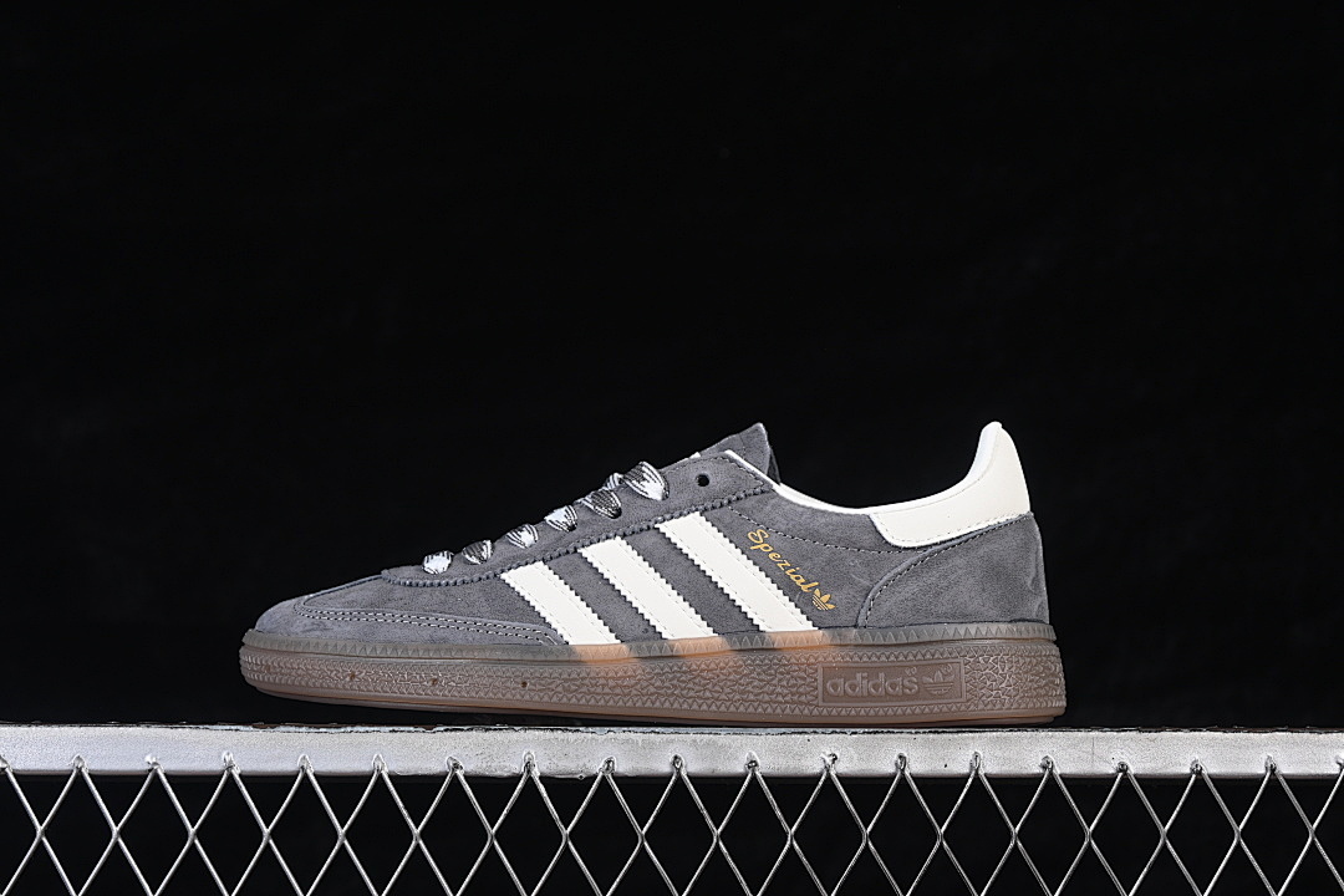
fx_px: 2800
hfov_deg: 27.0
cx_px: 672
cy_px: 448
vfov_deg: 18.2
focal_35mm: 75
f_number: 7.1
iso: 160
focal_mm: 50
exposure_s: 1/60
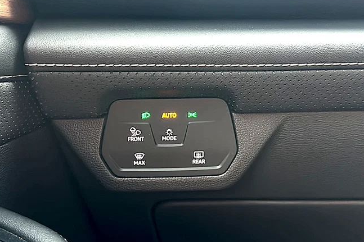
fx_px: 364
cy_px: 103
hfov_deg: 53.1
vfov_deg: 36.8
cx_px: 171
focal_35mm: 36
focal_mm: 6.86
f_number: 1.78
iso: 500
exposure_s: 1/40
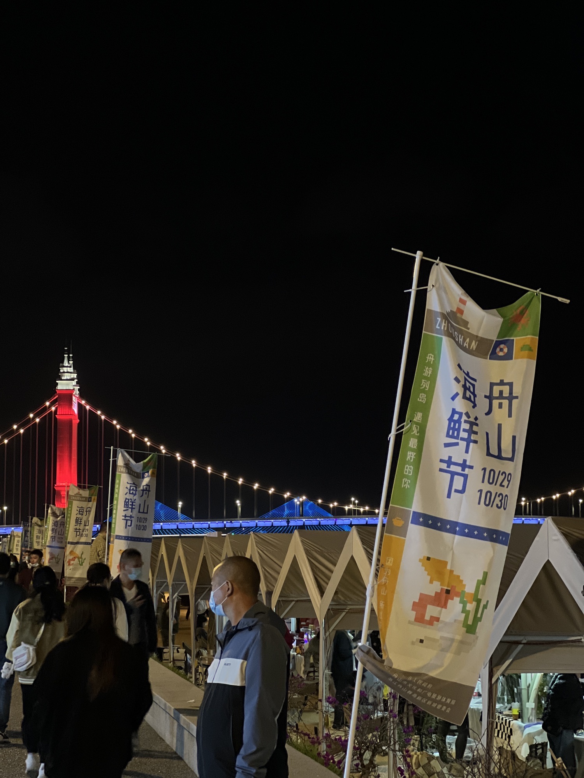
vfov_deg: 25.3
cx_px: 292
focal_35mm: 77
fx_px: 1732
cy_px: 389
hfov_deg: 19.1
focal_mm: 9
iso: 400
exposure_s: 1/25
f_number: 2.8
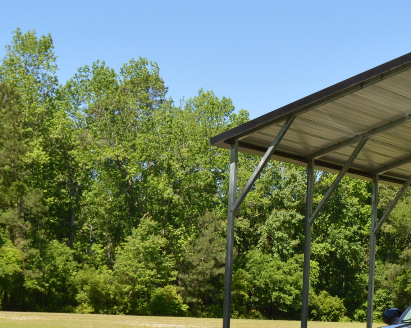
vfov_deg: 16.0
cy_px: 240
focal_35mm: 96
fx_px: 1168
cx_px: 395
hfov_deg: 19.5
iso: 100
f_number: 7.1
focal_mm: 26
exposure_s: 1/200
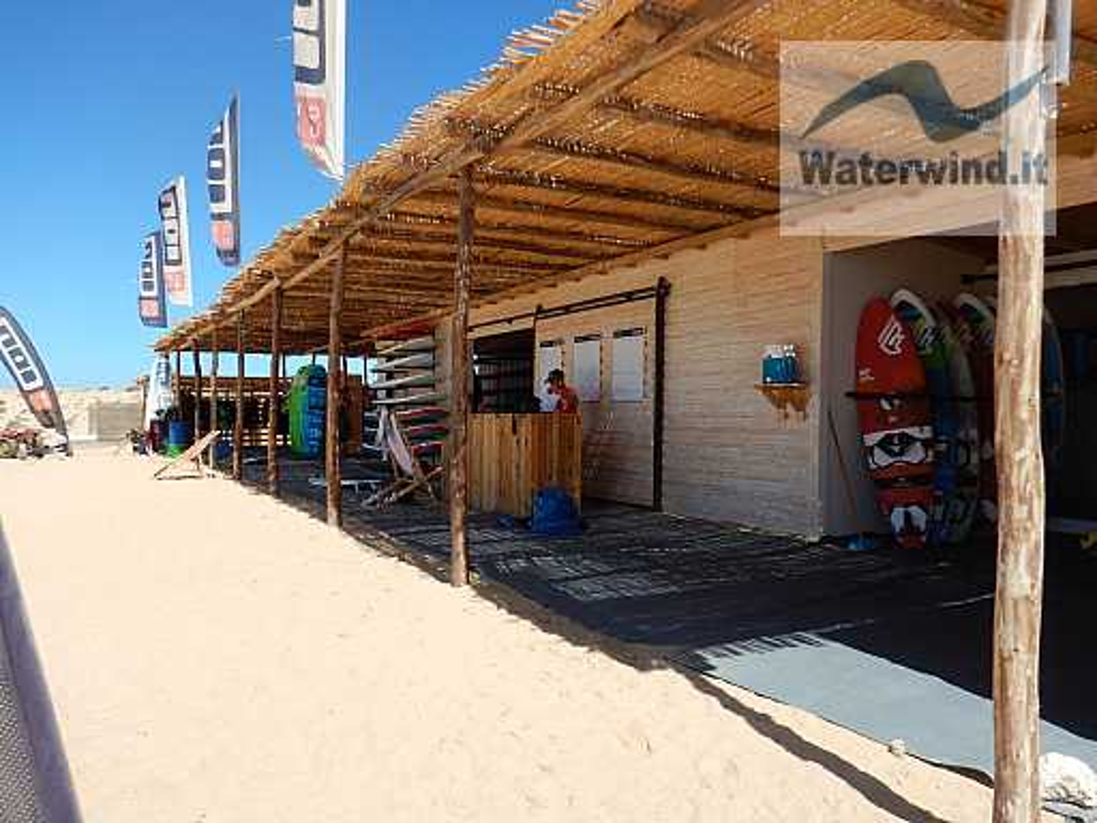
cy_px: 412
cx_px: 548
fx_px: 761
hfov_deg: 71.6
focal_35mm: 24
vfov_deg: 56.8
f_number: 4.1
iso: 125
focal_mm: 4.3
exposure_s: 1/800
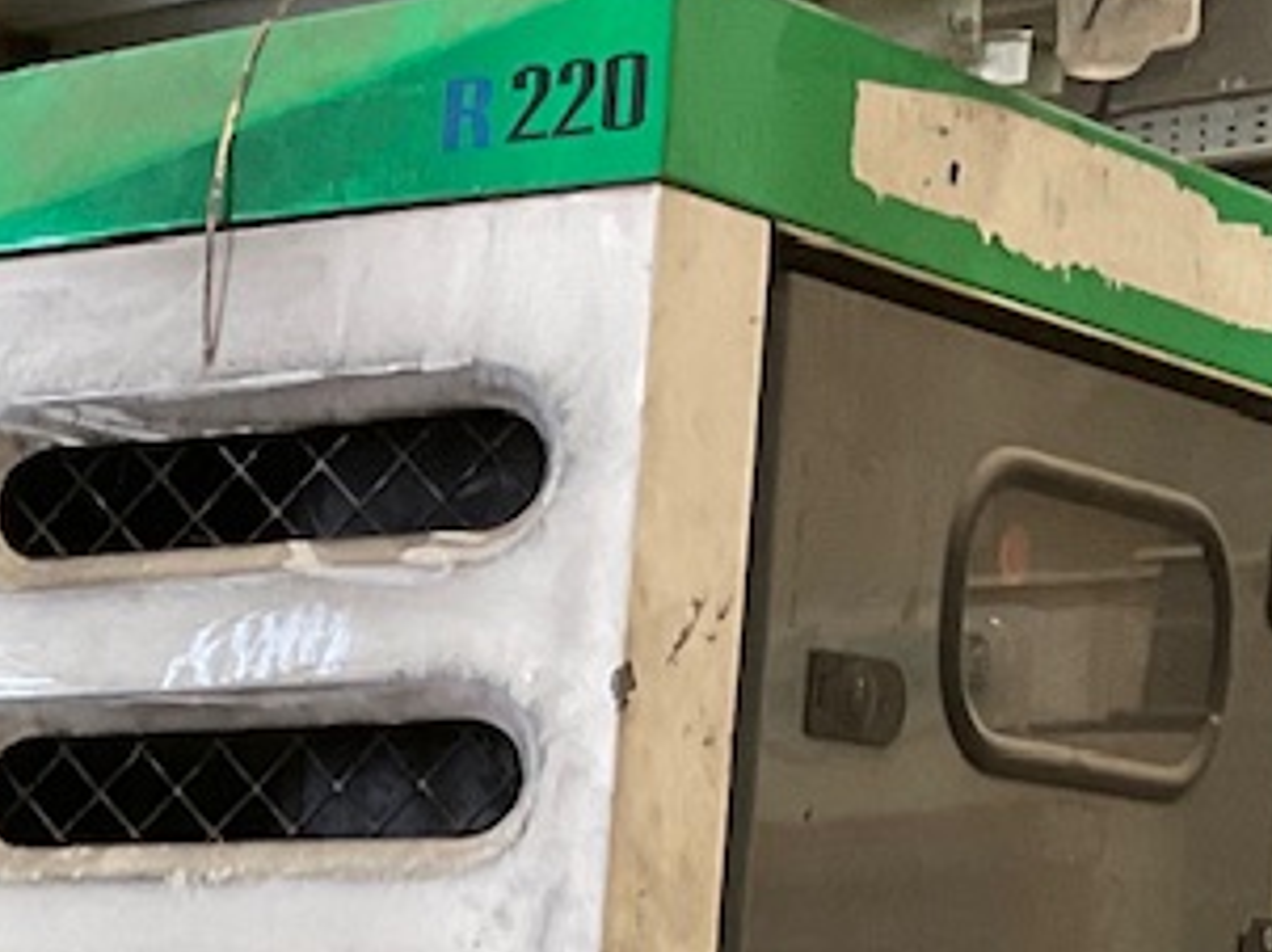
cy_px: 1765
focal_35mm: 123
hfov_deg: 15.1
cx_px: -493
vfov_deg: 11.1
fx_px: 4516
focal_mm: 3
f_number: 1.8
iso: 100
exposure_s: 1/60
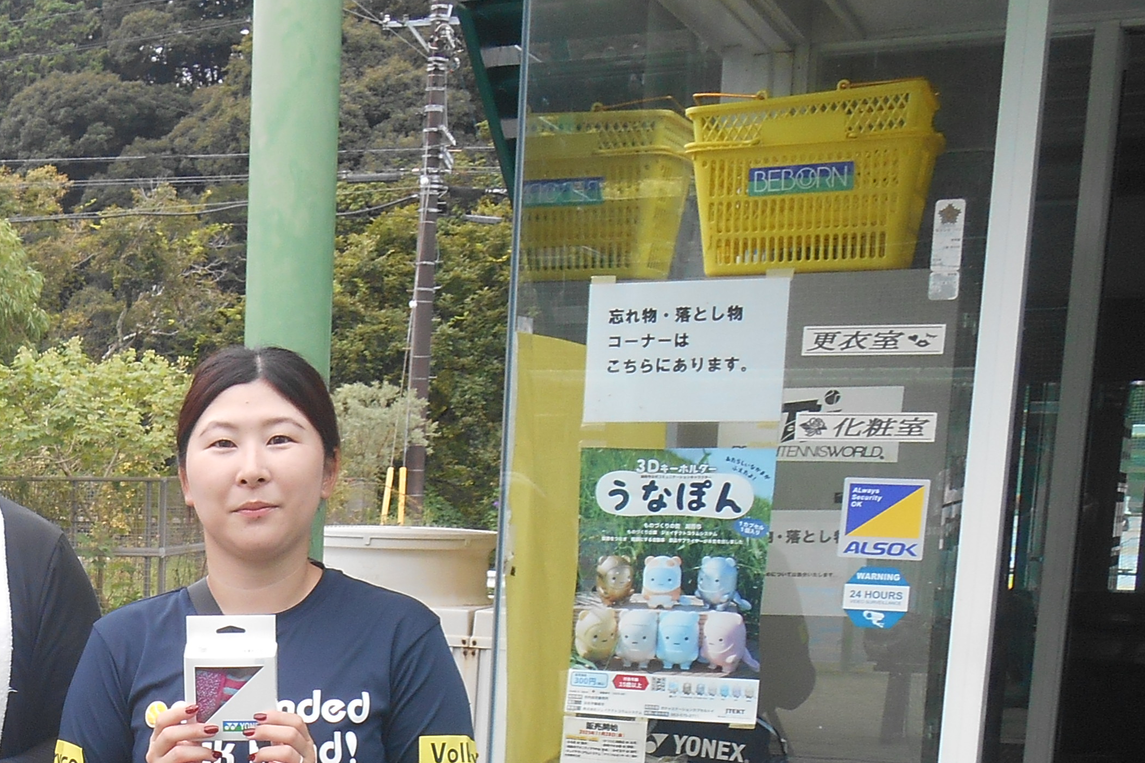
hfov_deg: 28.5
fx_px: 2099
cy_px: 920
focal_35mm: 66
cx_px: -25
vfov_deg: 19.4
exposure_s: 1/40
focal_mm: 4.7
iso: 80
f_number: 3.4
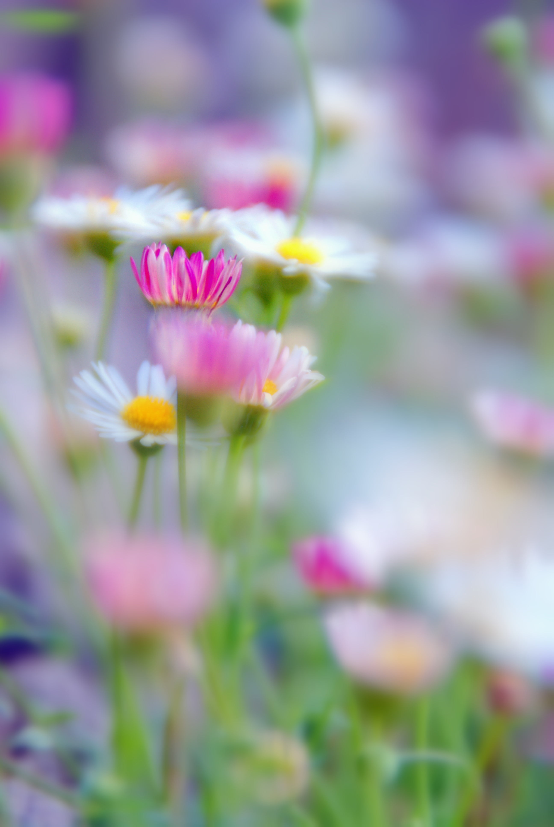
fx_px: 6905
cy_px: 414
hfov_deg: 4.6
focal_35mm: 300
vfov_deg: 6.9
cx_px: 277
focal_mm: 200
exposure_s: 1/100
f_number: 7.1
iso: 200
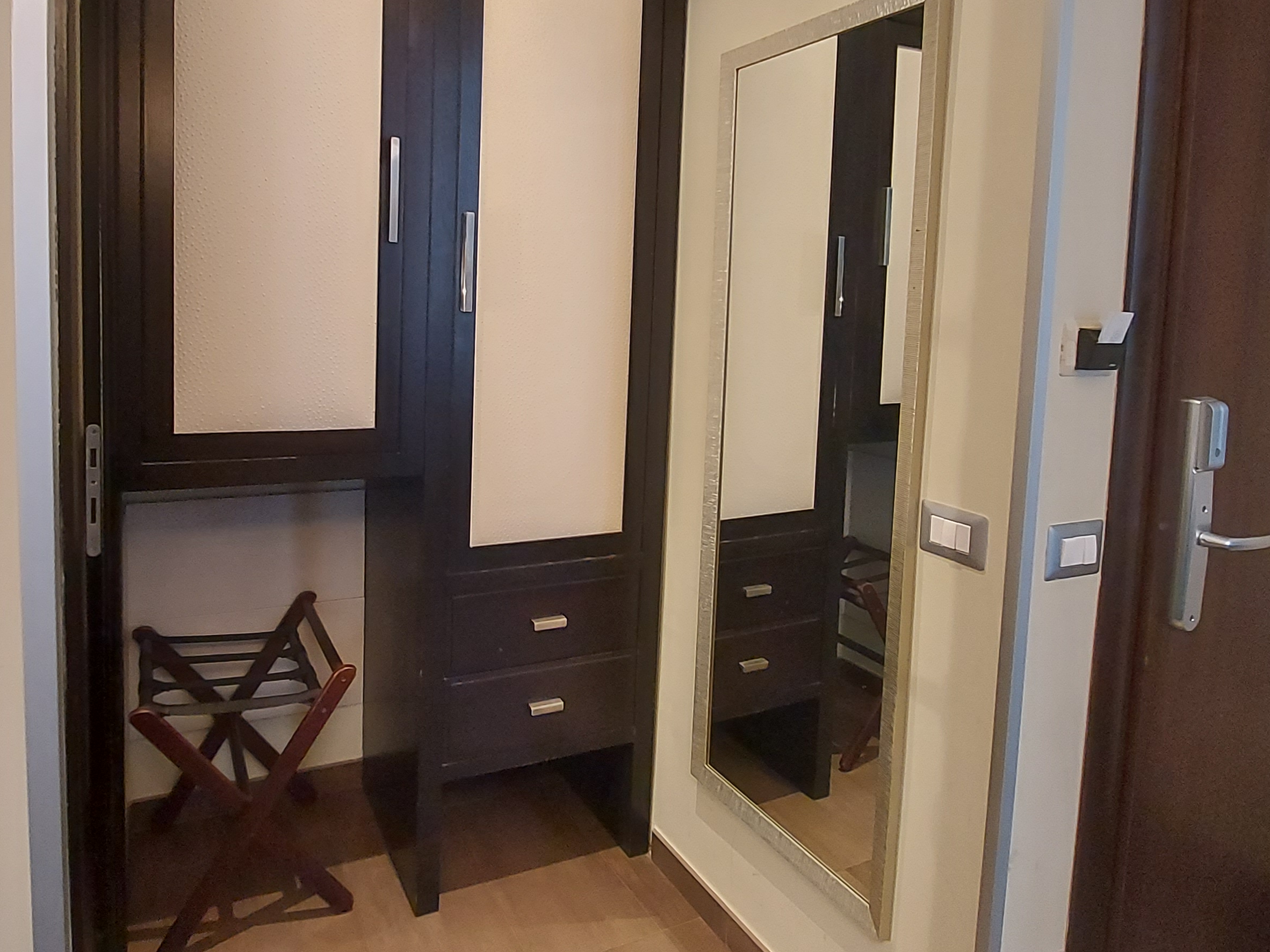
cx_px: 537
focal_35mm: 22
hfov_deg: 75.9
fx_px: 807
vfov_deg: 60.4
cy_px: 366
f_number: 2.2
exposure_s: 1/33
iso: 250
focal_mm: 1.74
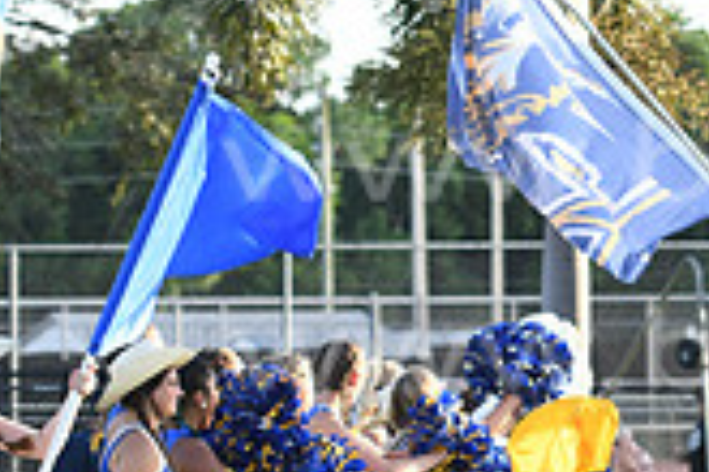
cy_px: 453
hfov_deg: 4.0
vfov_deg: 2.7
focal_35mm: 516
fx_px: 10162
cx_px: 1212
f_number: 5.6
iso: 320
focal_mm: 98
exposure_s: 1/500
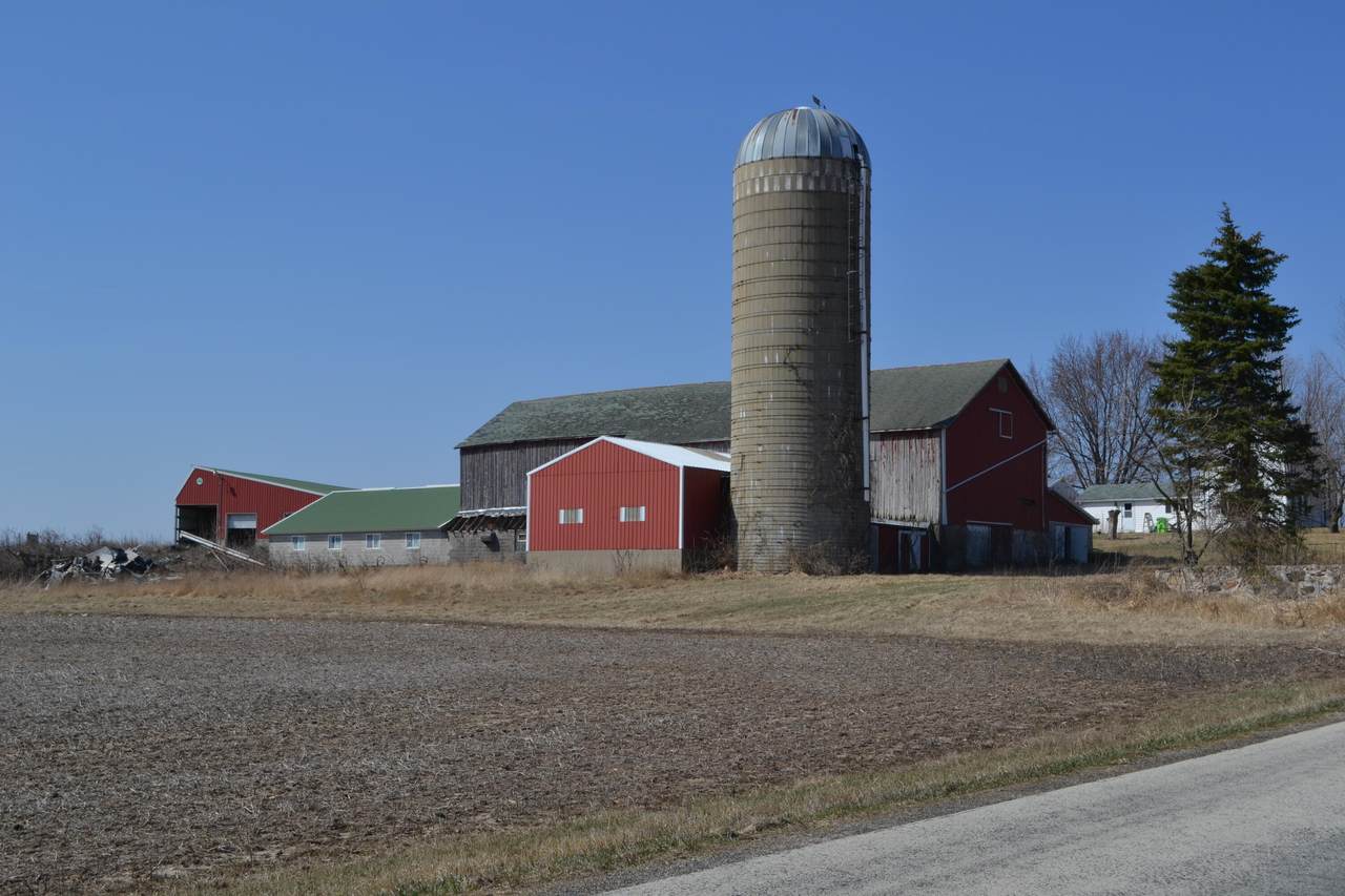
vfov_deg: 29.9
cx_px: 672
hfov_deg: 43.6
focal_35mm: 45
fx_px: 1681
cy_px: 448
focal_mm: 30
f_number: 9
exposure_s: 1/320
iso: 100
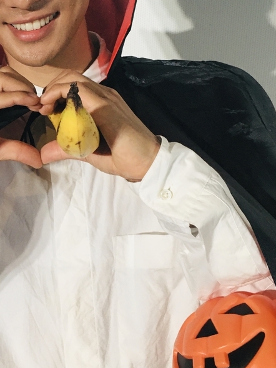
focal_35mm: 59
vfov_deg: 32.5
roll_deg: -0.7
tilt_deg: -12.2
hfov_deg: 24.2
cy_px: 136
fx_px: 628
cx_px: 34
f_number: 2.2
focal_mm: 4.15
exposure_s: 1/30
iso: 40
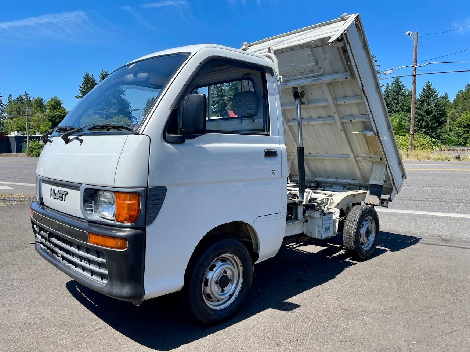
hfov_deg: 69.4
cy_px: 176
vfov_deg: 54.9
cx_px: 235
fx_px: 339
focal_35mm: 25
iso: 32
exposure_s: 1/2488
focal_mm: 5.1
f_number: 1.6
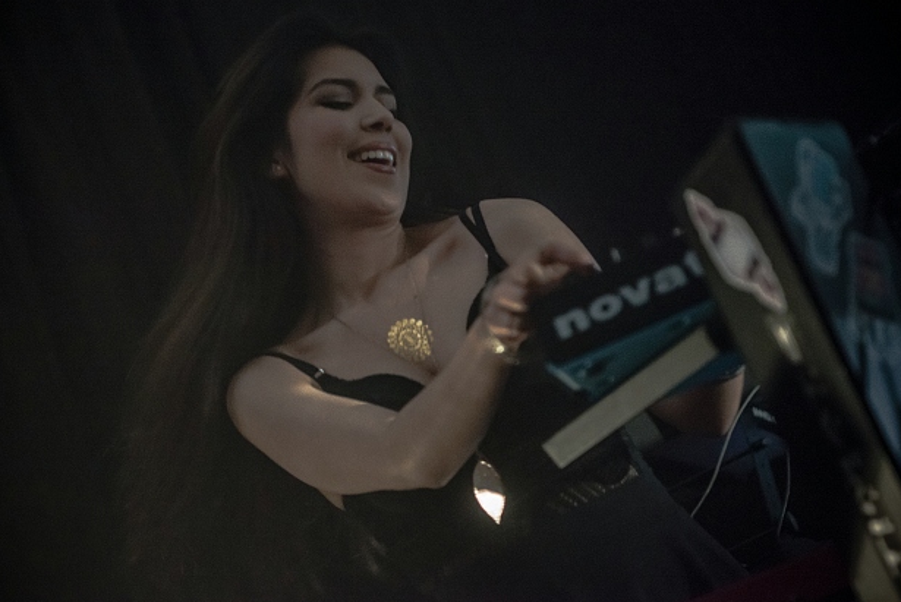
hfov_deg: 24.7
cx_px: 431
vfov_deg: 16.7
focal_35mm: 82
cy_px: 267
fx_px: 2054
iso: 3200
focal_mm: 70
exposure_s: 1/100
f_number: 2.8
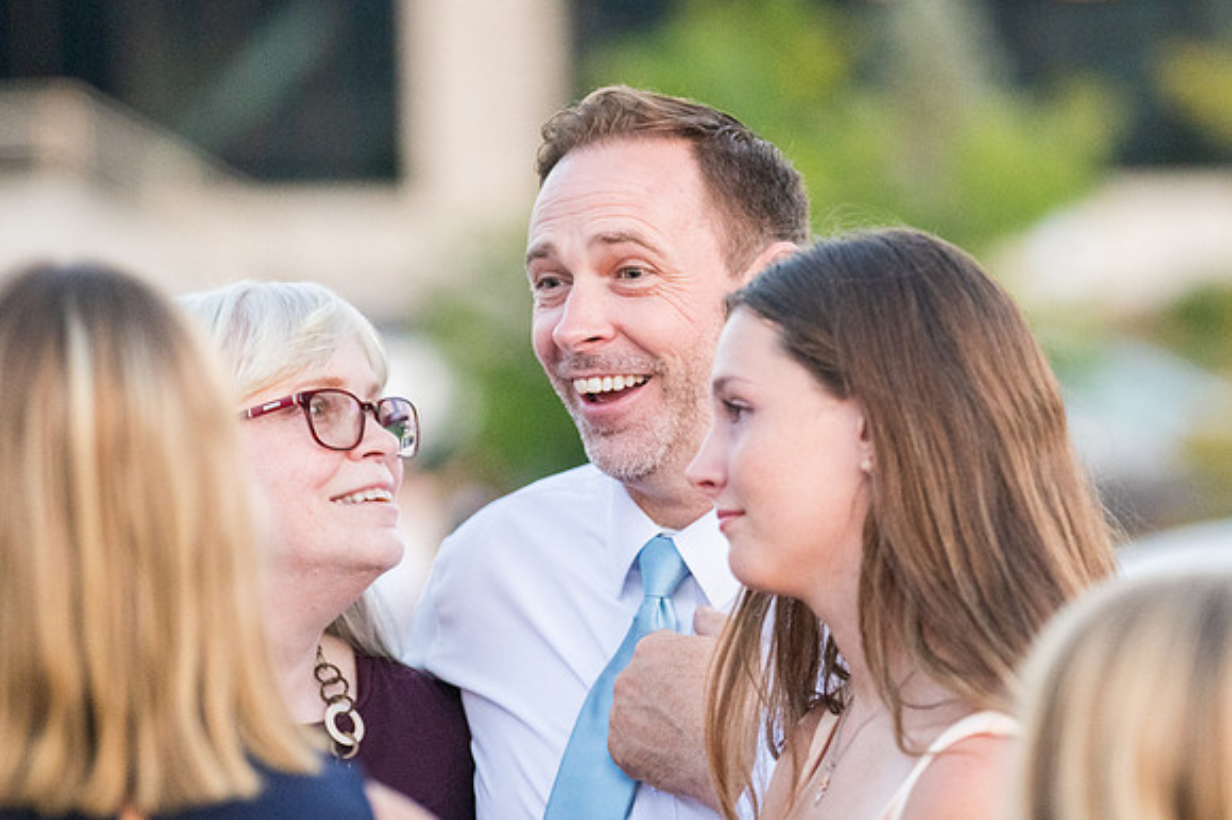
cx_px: 823
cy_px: 410
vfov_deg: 5.6
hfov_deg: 8.4
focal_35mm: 246
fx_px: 8401
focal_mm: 150
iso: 3200
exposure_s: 1/1600
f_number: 2.8
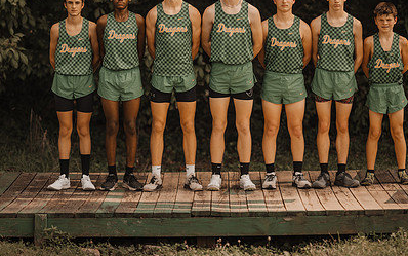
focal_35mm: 176
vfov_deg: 7.5
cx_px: 180
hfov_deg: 11.9
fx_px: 1958
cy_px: 84
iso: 100
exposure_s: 1/2000
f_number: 1.4
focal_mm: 105
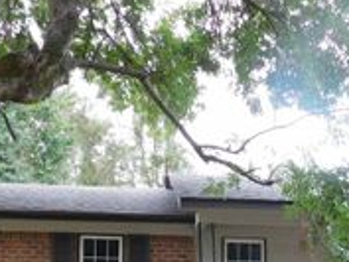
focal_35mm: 65
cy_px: 326
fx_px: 656
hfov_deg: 29.5
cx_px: 248
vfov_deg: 20.9
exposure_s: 1/80
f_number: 3
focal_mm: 4
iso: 125
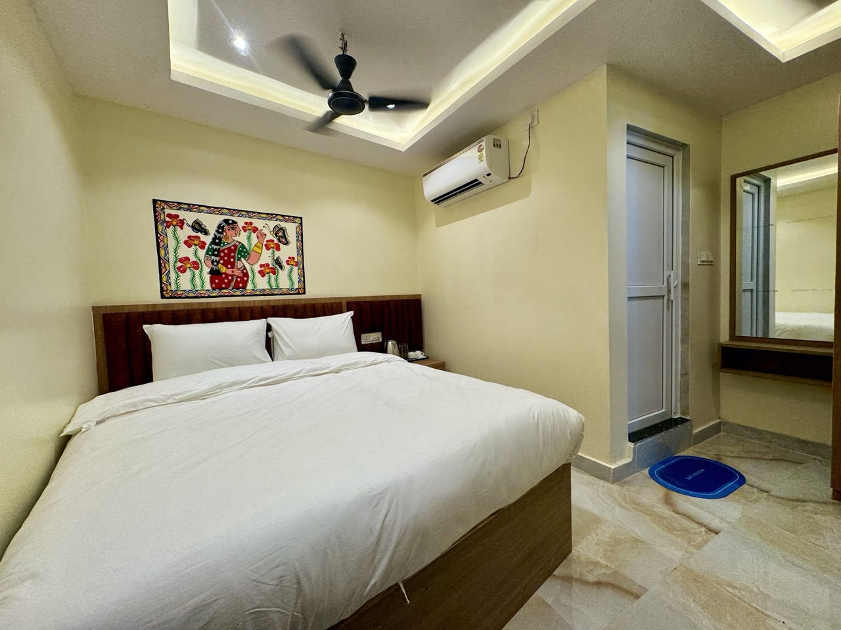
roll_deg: +2.1
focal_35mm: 14
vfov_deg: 85.7
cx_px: 420
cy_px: 315
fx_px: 340
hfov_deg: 102.1
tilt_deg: -2.8
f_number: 2.2
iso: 125
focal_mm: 2.22
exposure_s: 1/100
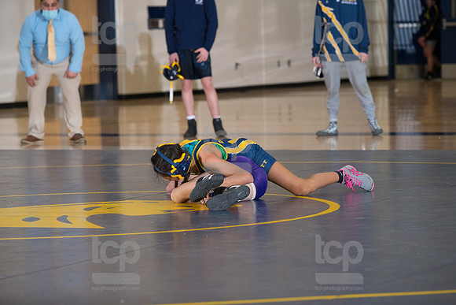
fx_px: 2407
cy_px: 152
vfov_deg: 7.2
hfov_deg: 10.8
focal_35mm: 190
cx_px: 228
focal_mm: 190
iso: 1250
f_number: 5.6
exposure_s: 1/250
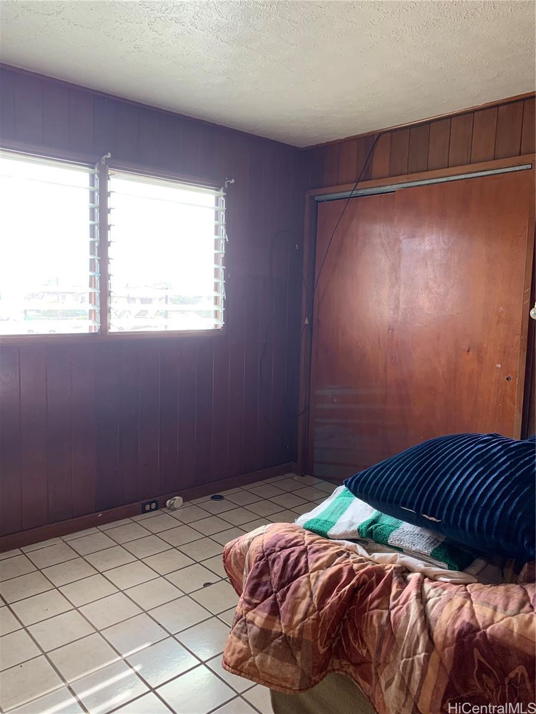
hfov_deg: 53.1
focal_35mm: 26
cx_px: 268
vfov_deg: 67.3
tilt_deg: -3.5
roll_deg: -0.6
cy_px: 357
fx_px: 537
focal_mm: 4.25
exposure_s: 1/121
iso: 80
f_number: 1.8
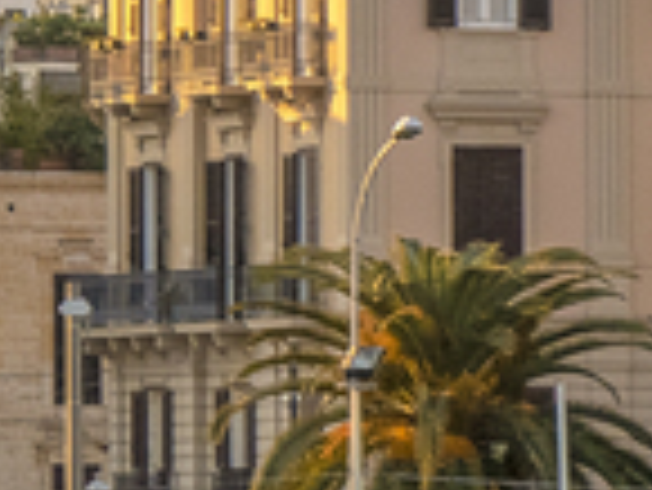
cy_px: -459
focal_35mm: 769
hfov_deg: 2.6
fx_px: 14496
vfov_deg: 1.9
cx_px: -746
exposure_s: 1/4000
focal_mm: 116
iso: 500
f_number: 8
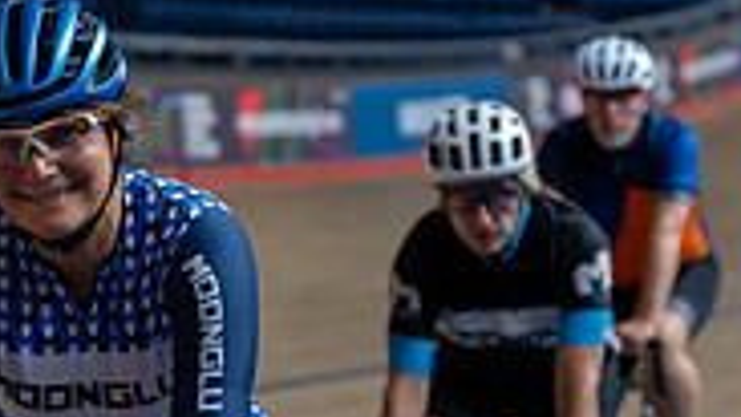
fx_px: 4579
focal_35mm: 233
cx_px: 105
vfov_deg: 5.2
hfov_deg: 9.2
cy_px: 342
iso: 3200
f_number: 2.8
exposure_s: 1/800
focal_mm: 70
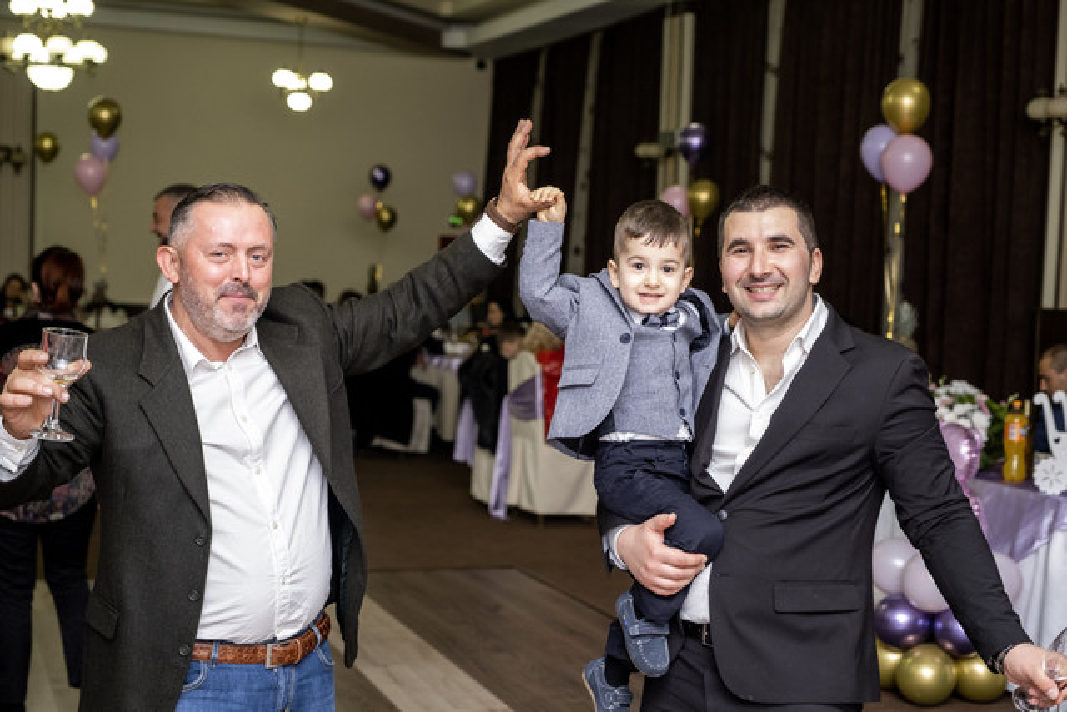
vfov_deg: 24.2
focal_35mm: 56
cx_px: 534
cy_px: 356
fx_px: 1660
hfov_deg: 35.6
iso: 1250
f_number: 2.8
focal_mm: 37.6
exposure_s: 1/125
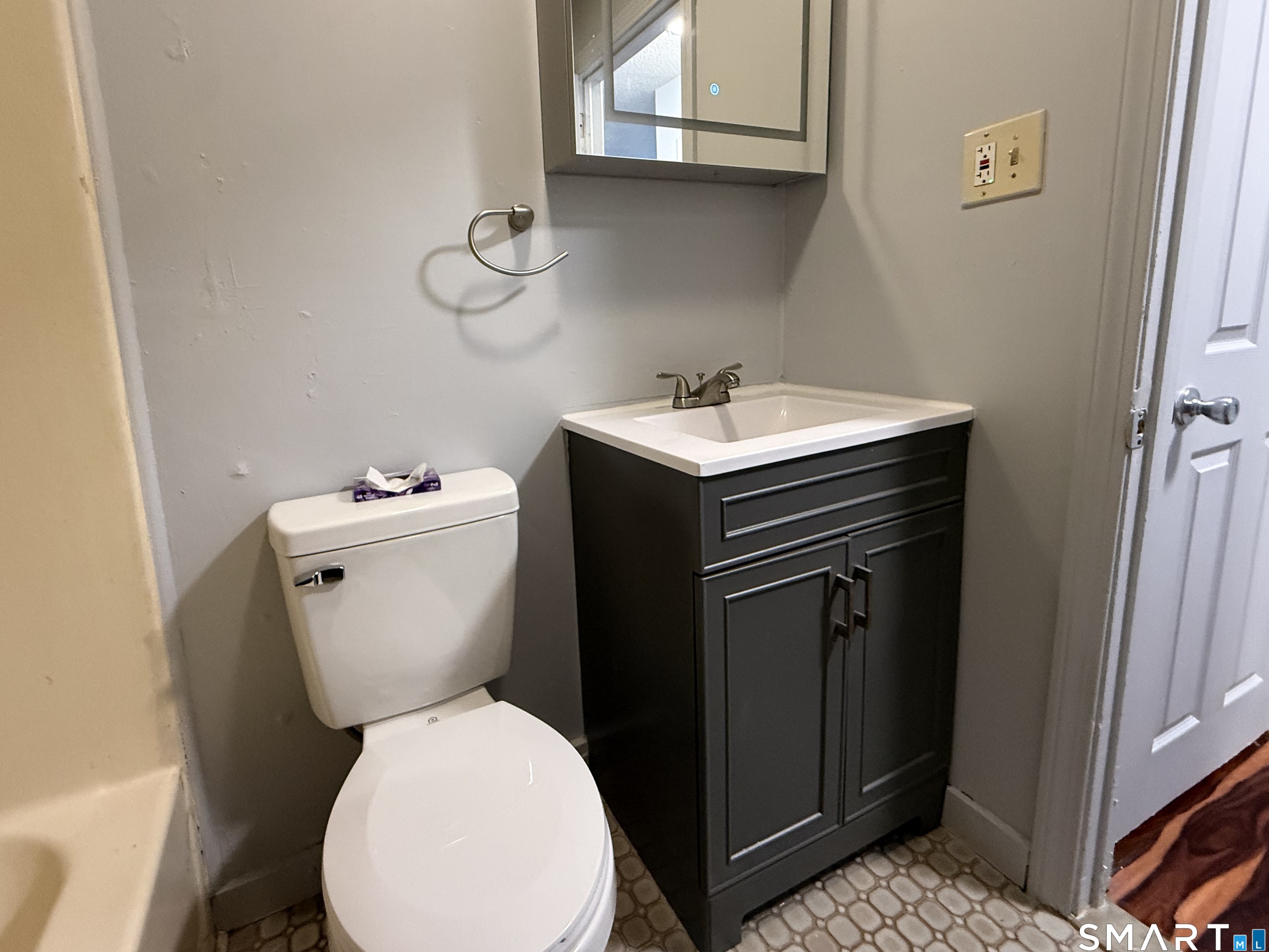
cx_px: 569
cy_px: 418
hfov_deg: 94.2
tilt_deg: -10.4
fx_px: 587
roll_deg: +2.4
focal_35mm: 16
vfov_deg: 77.8
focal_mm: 2.22
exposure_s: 1/60
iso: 500
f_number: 2.2
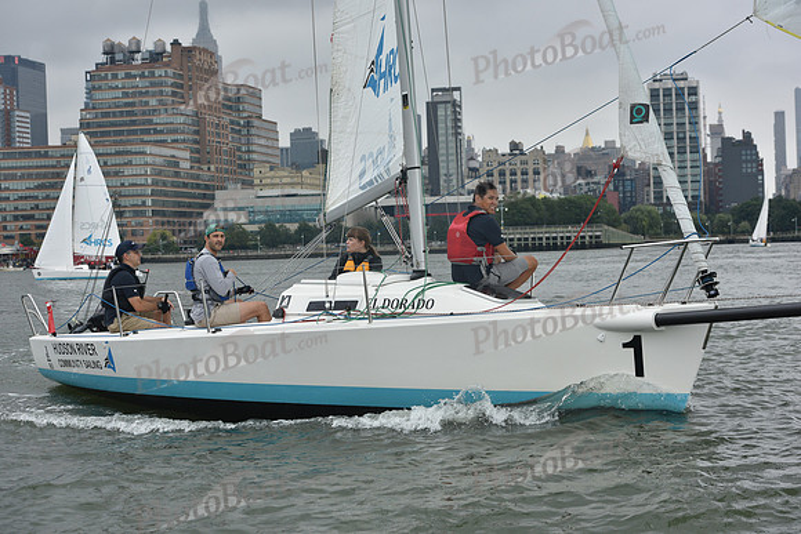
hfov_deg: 28.8
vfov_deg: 19.5
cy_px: 267
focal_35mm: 70
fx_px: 1558
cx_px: 400
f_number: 8
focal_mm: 70
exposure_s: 1/800
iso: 400
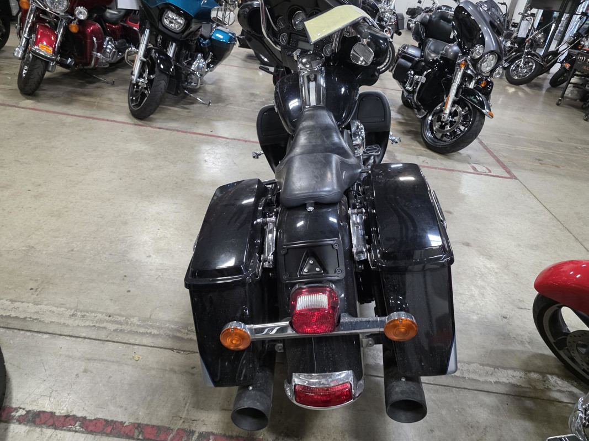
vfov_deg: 58.9
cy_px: 220
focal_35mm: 23
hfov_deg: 73.9
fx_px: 391
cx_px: 294
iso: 800
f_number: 1.7
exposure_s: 1/120
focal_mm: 6.3
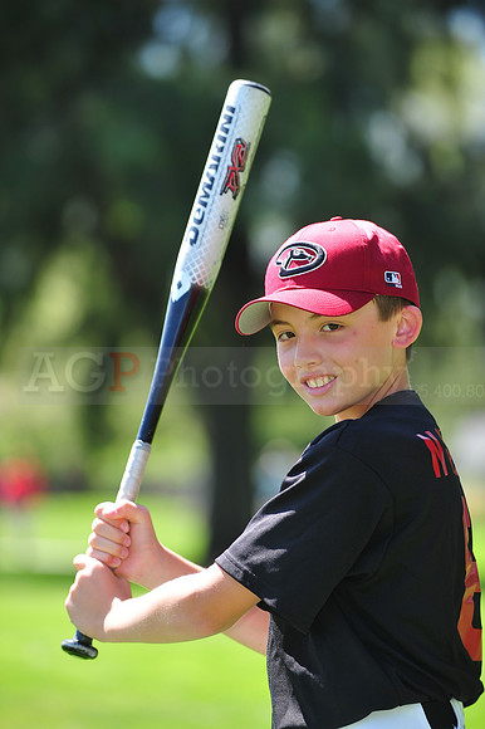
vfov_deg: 10.3
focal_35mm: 200
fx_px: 4046
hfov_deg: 6.9
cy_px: 364
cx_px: 242
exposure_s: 1/400
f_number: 4.5
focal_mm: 200
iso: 200
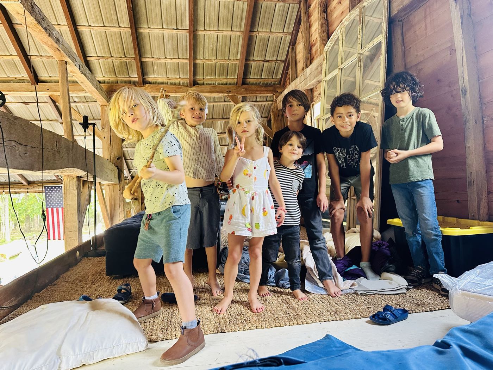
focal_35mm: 24
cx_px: 246
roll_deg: +2.0
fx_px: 342
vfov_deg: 56.8
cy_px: 185
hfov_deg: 71.6
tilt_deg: +0.3
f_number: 1.78
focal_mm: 6.86
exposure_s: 1/60
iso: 320
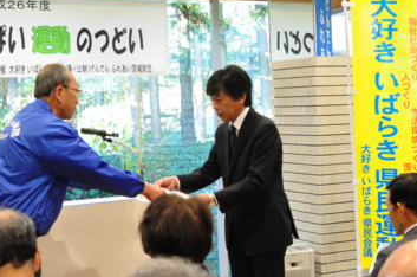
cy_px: 101
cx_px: 198
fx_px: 786
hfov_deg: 29.7
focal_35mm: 68
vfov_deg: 19.9
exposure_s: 1/50
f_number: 3.5
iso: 640
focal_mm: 20
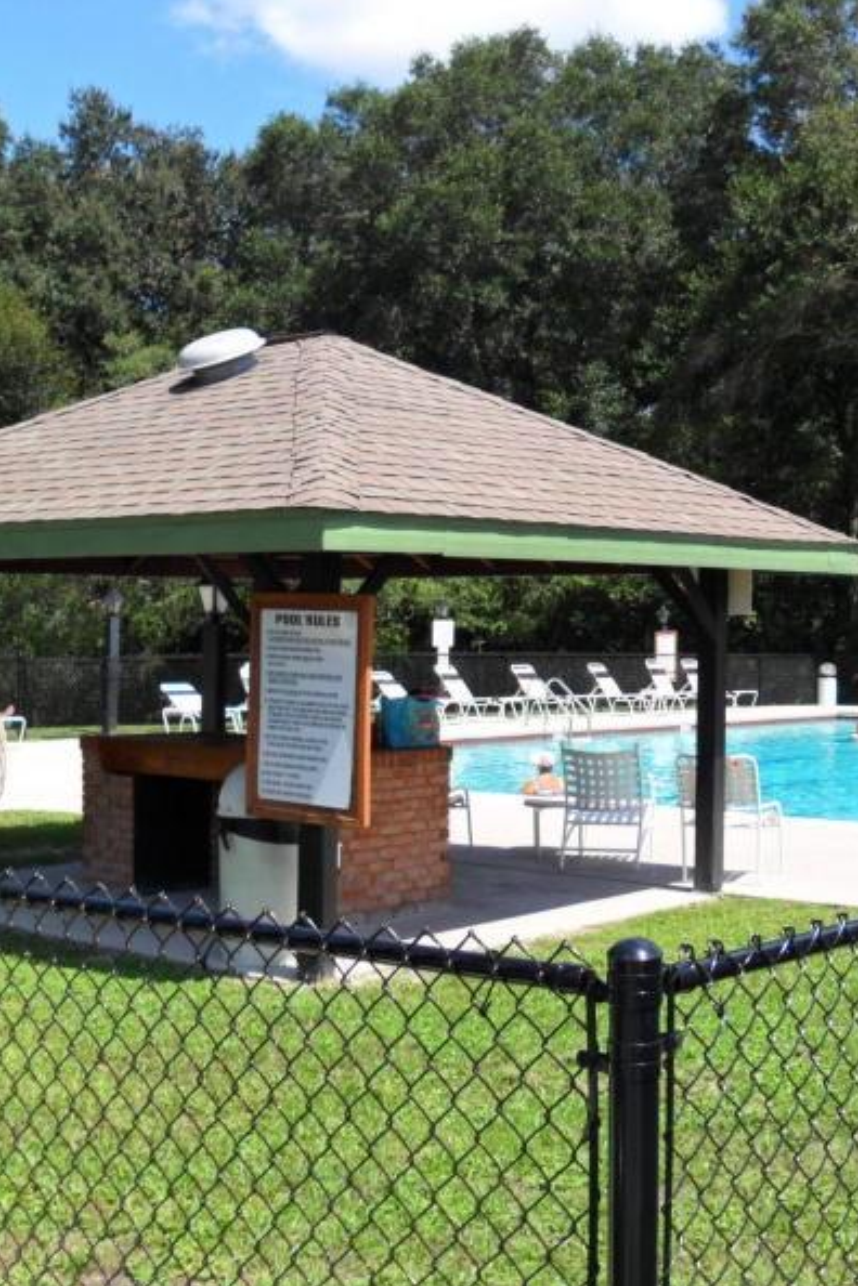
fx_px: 1752
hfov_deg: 27.3
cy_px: 647
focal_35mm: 49
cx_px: 585
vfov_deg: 40.3
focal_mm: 6.3
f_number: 7.6
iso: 80
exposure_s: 1/180
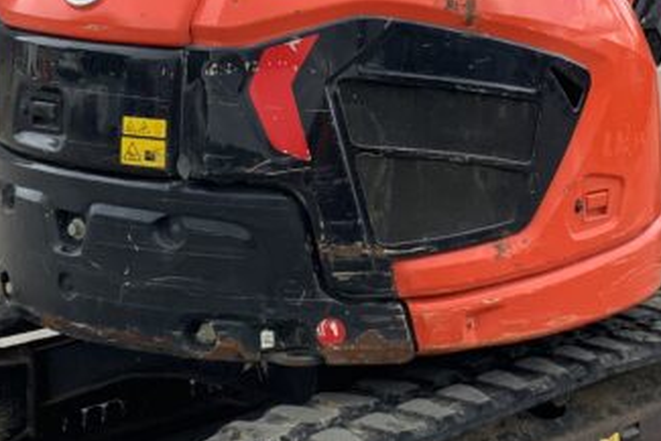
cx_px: 498
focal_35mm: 95
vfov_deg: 14.4
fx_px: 1745
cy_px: 140
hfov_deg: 21.3
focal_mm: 3
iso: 16
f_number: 1.8
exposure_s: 1/586
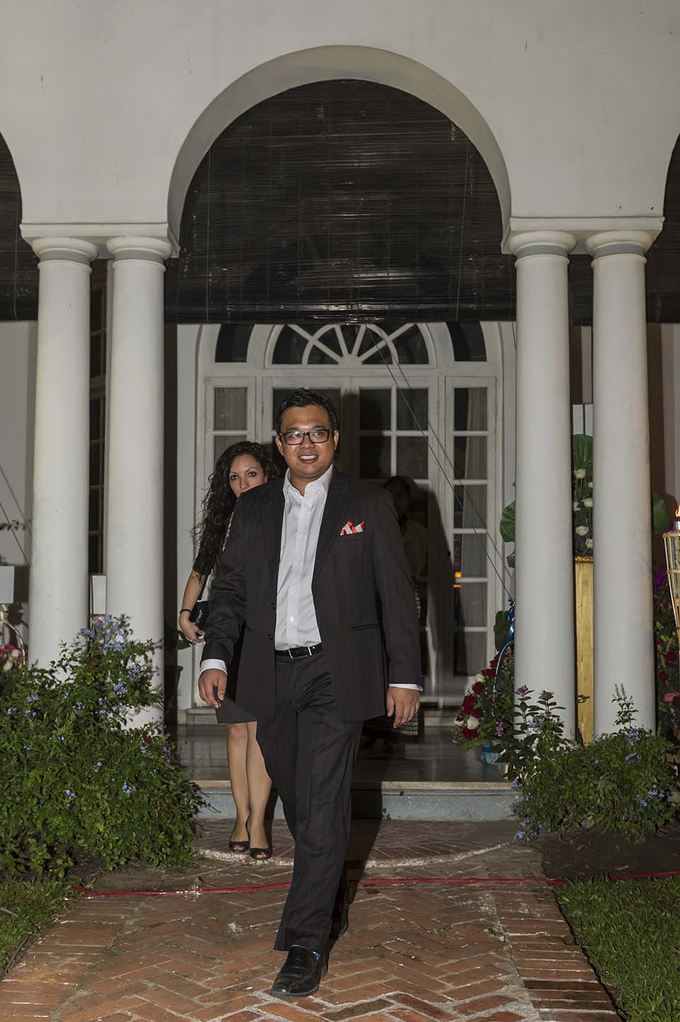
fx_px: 822
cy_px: 511
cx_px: 340
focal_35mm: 29
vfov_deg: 63.7
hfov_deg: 44.9
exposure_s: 1/60
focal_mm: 29
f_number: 4
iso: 400
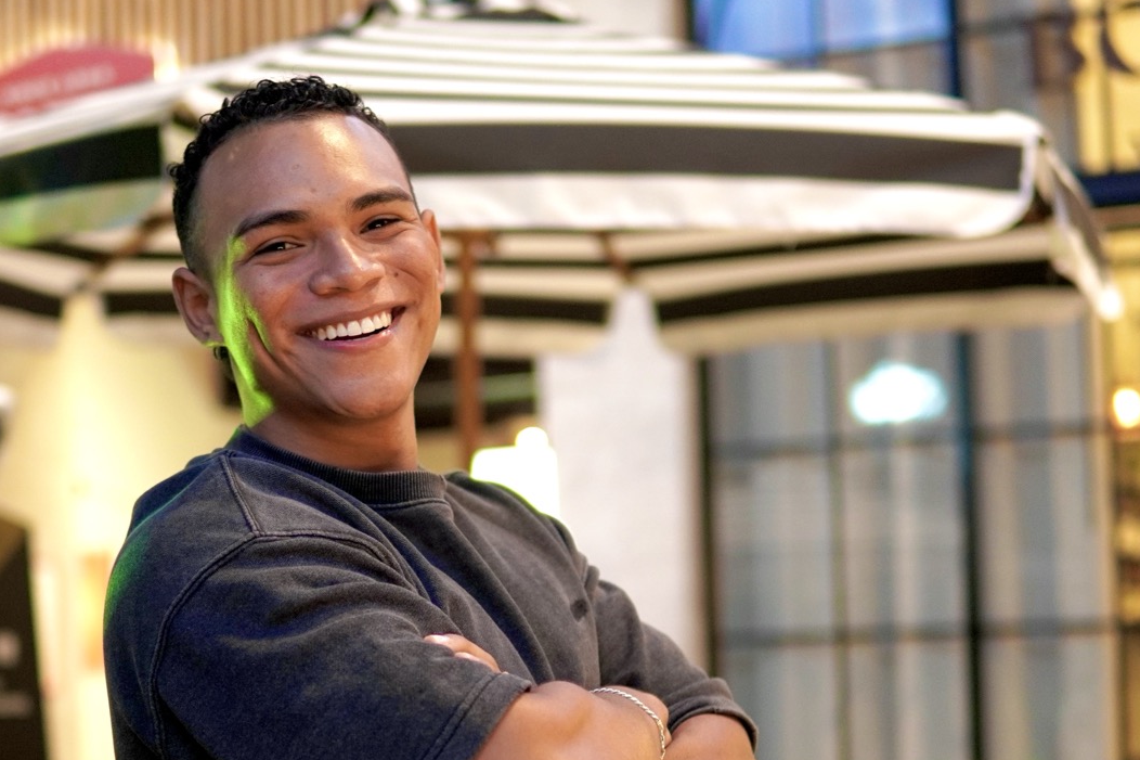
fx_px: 2438
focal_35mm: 77
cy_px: 640
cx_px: 418
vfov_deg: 17.5
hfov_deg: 26.2
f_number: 1.4
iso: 640
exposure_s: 1/60
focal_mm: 30
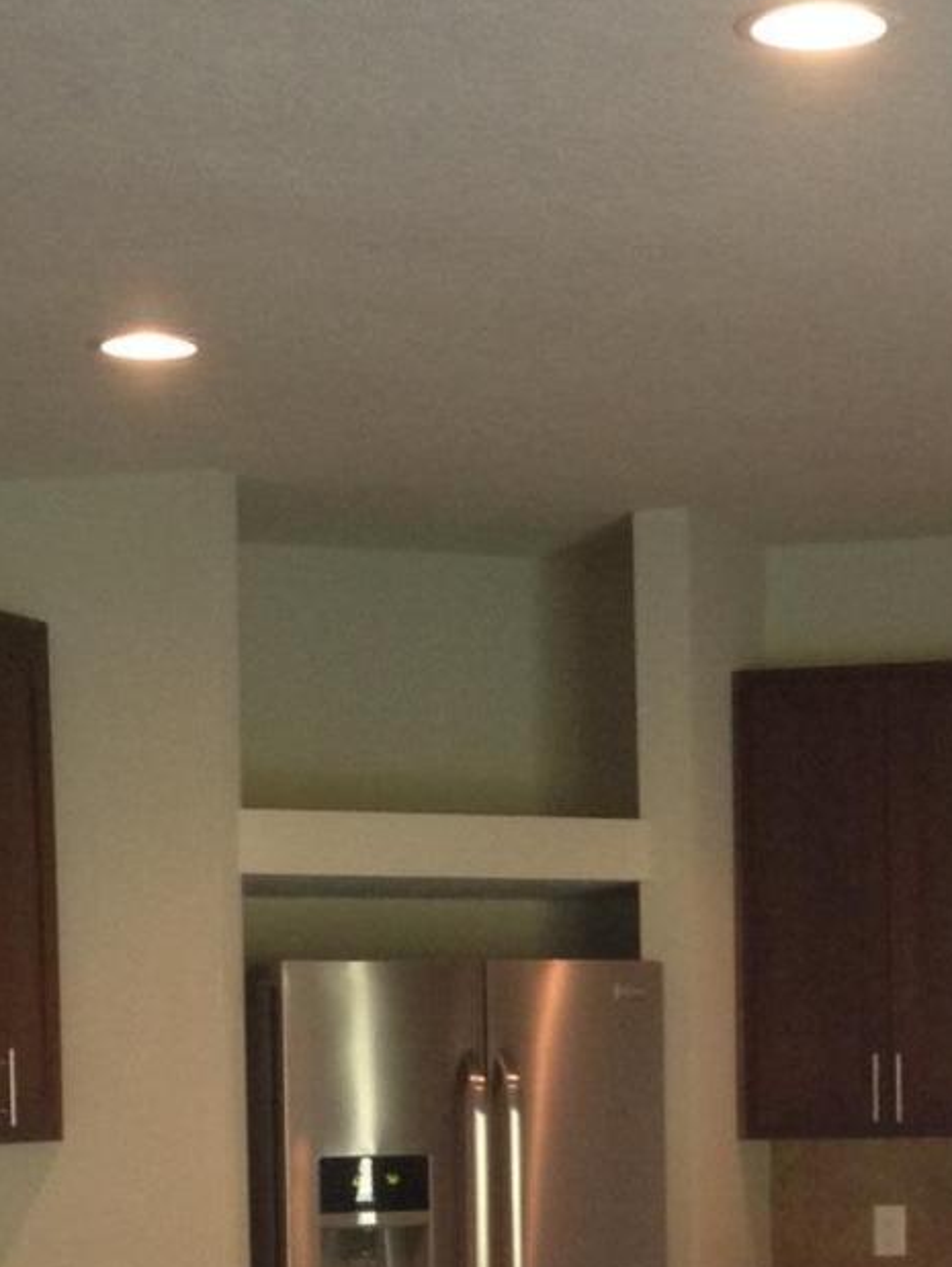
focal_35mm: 113
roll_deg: +1.1
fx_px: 4139
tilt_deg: -4.1
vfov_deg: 16.9
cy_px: 1359
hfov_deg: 13.1
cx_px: 549
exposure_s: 1/20
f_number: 2.4
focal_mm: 4.28
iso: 100
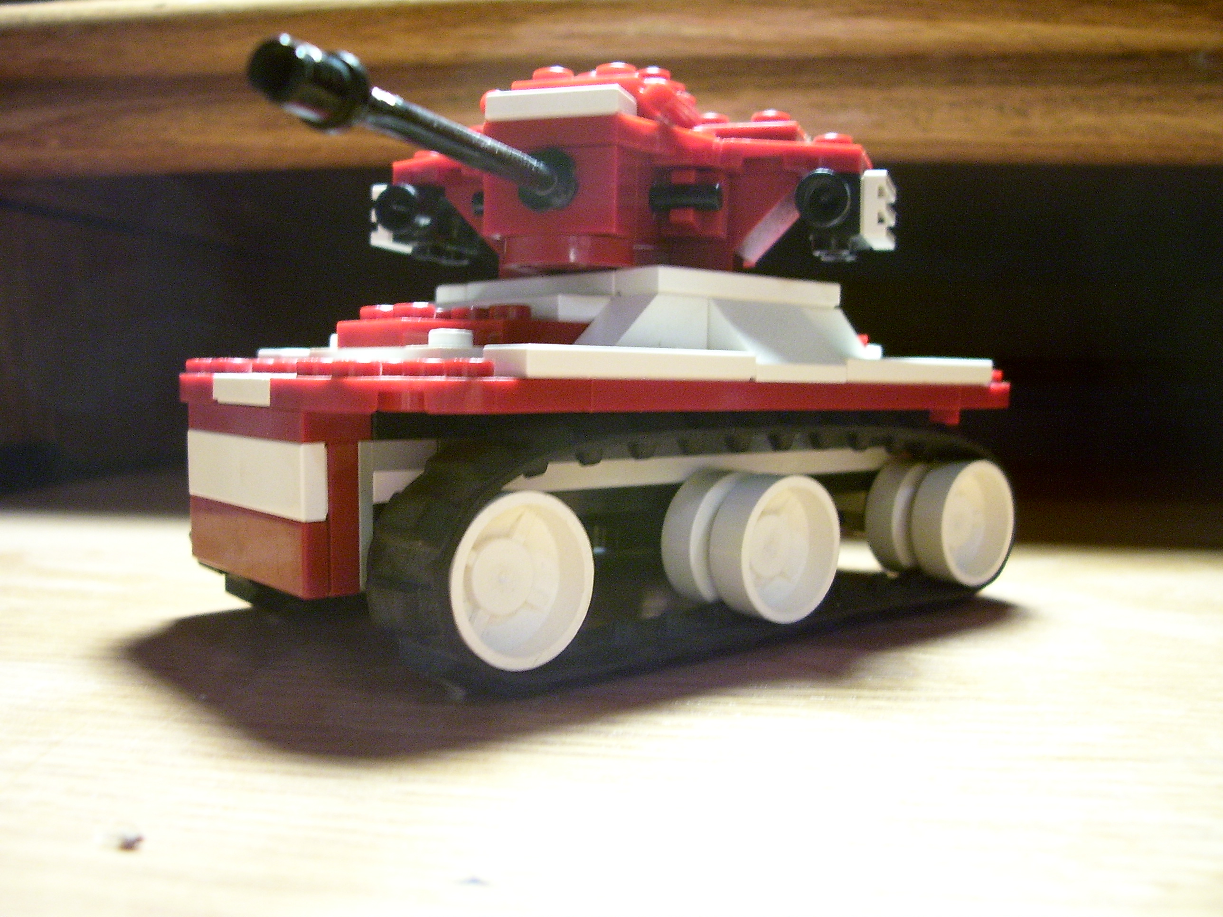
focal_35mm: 34
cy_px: 458
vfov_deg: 41.8
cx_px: 612
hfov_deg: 54.0
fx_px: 1201
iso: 160
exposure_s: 1/8
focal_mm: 5.6
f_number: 2.7
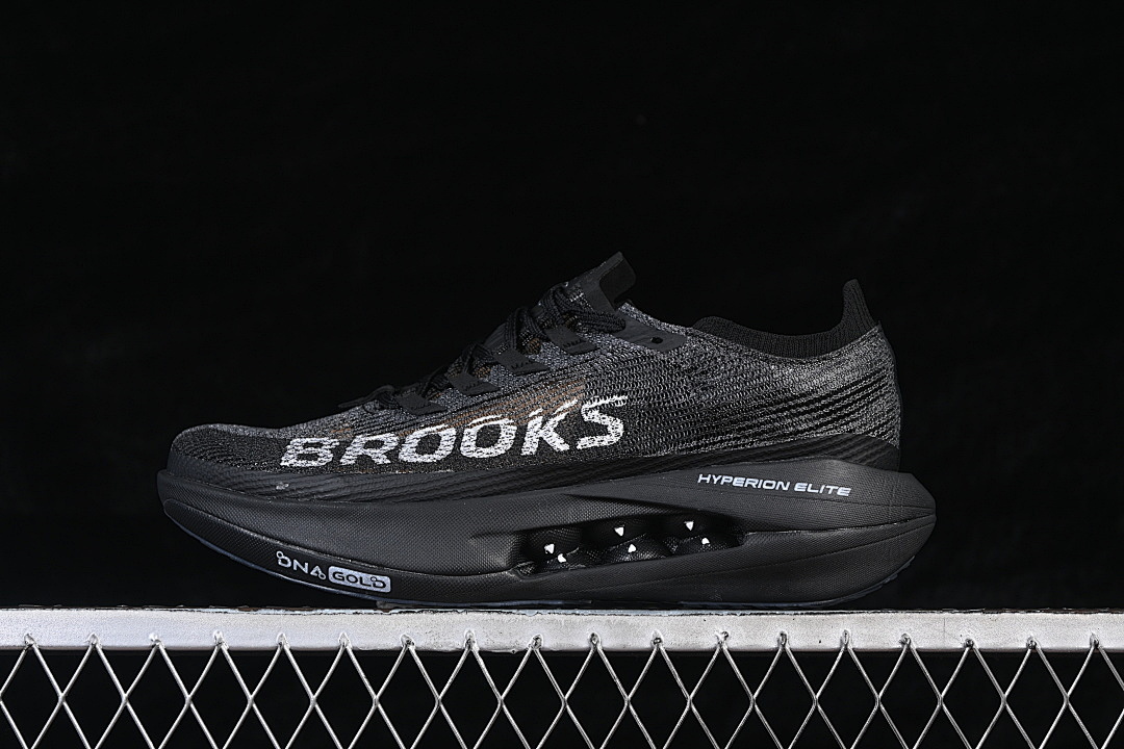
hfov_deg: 27.0
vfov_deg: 18.2
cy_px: 374
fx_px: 2341
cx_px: 562
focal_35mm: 75
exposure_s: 1/60
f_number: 6.3
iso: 160
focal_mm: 50
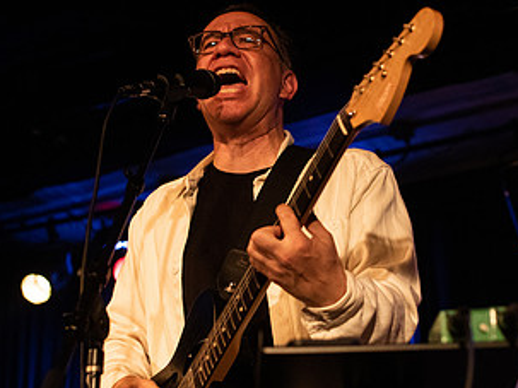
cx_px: 325
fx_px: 1212
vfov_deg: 18.2
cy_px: 232
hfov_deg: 24.1
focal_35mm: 81
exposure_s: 1/125
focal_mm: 44
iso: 3200
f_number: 3.2
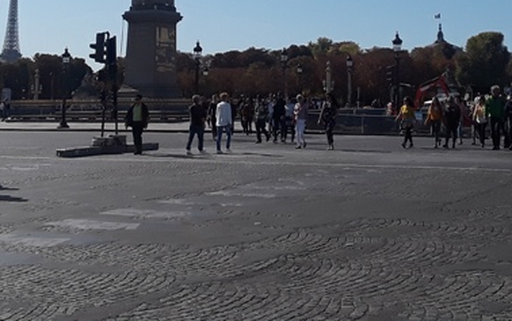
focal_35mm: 64
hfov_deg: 31.9
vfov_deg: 19.6
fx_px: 894
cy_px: -24
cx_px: 305
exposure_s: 1/3003
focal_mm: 2.9
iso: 40
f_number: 1.9
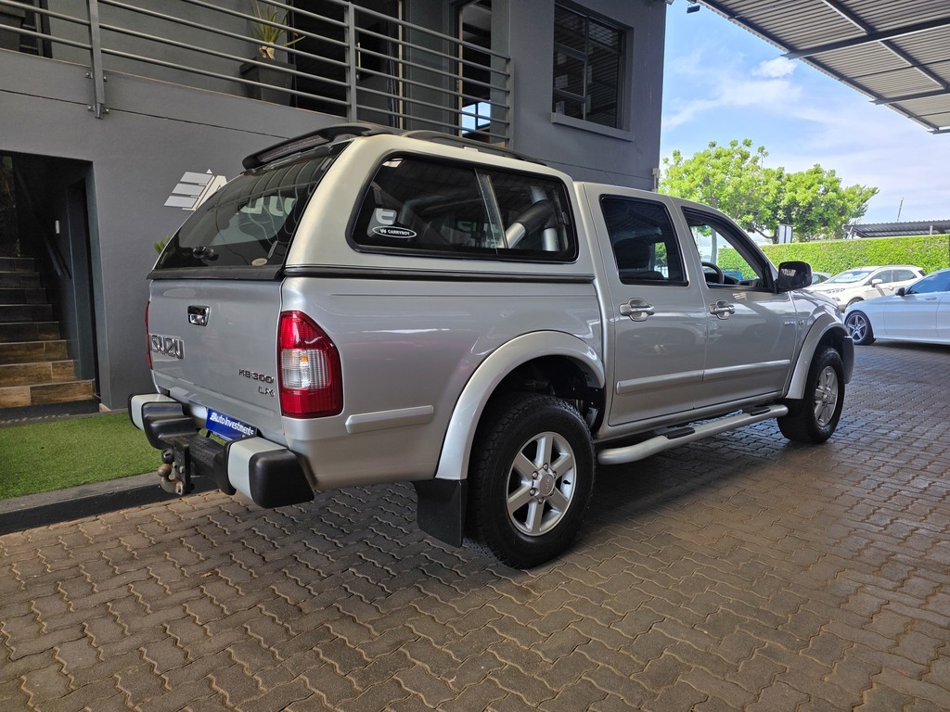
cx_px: 475
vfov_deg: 58.9
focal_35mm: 23
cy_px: 356
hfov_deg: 73.9
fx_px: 631
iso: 25
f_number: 1.7
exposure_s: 1/359
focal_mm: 6.25
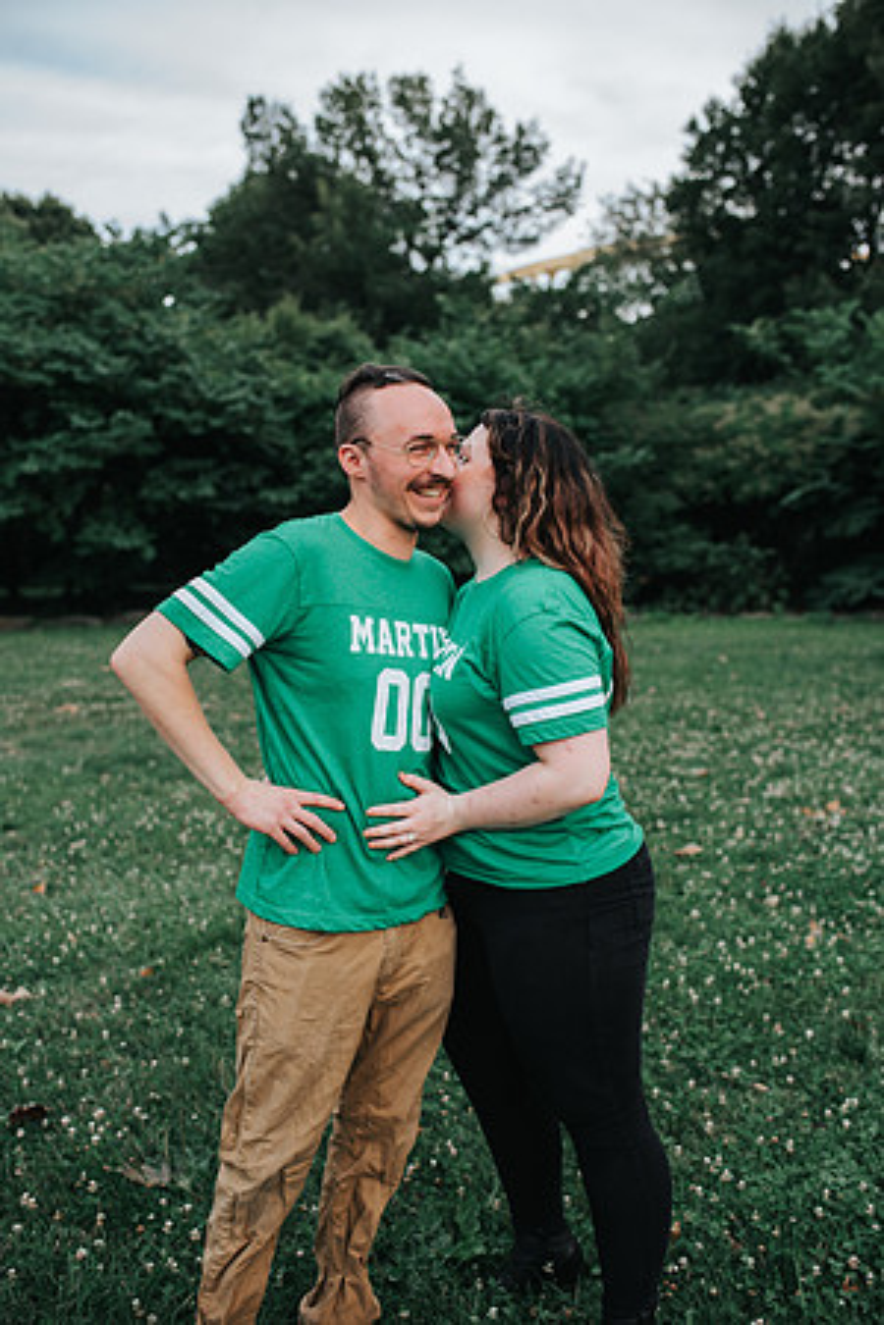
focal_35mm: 35
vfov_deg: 54.4
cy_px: 662
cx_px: 442
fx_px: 1289
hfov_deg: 37.9
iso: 720
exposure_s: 1/1000
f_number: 3.2
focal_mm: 35
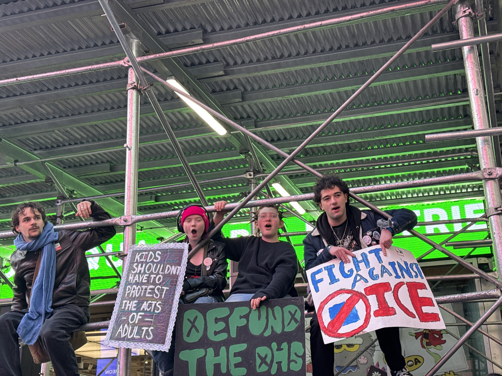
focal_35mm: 48
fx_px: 696
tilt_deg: +23.3
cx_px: 251
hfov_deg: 39.7
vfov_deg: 30.3
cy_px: 188
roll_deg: +0.1
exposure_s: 1/134
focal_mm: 6.76
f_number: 1.78
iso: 50
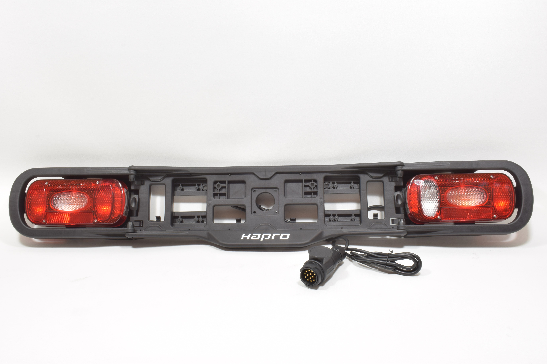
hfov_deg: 53.1
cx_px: 274
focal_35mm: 36
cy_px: 182
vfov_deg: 36.9
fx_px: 547
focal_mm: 24
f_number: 25
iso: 100
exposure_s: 2.5
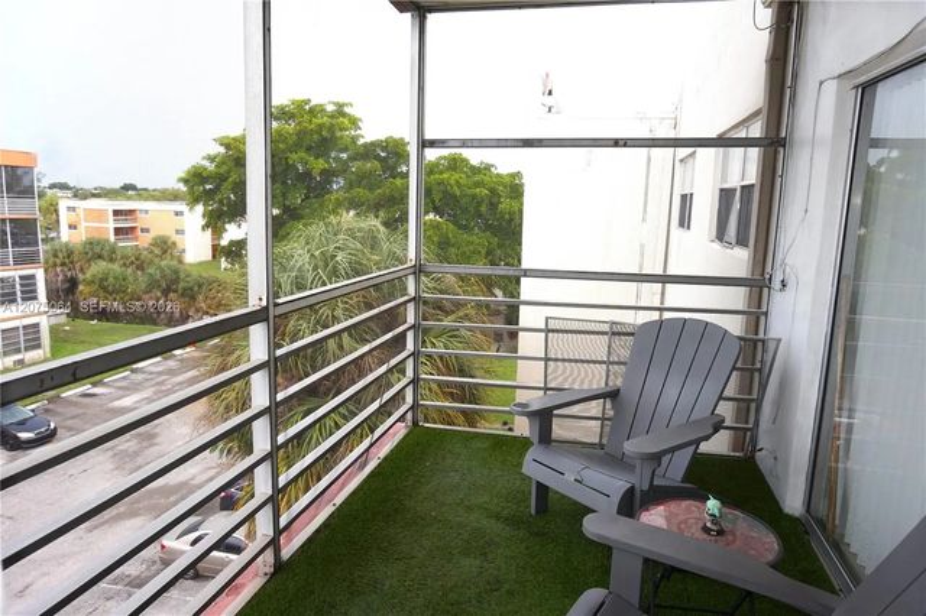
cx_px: 463
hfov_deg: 73.8
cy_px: 308
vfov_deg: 53.1
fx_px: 617
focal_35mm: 24
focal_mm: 16
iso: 100
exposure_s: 1/80
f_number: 5
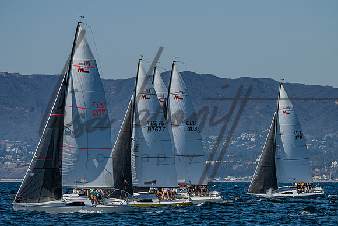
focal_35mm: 329
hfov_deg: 6.3
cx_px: 178
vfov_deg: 4.2
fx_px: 3089
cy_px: 90
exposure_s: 1/1000
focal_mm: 220
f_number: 5.3
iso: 100
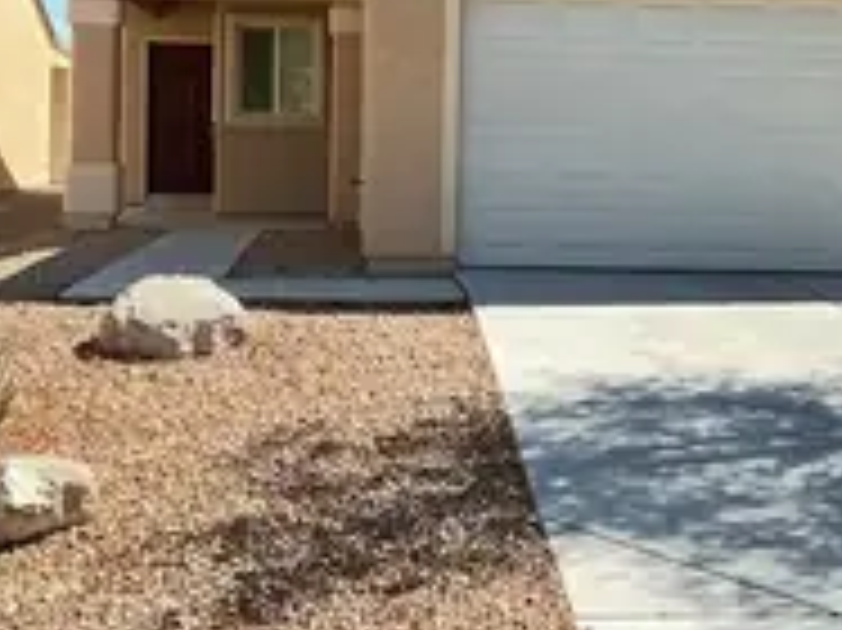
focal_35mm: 62
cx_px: 486
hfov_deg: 31.2
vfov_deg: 23.4
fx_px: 1507
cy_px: 166
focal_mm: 3
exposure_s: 1/642
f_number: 1.8
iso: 25
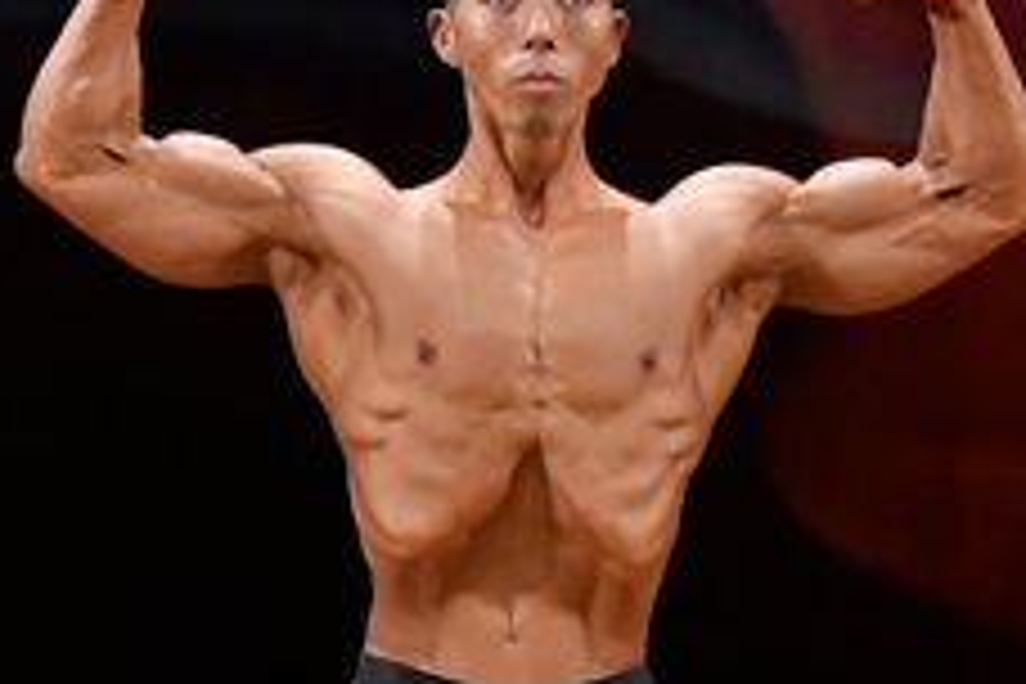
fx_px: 21772
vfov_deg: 1.8
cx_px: 574
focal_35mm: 764
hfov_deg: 2.7
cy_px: 729
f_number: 5.6
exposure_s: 1/400
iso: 3200
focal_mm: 150
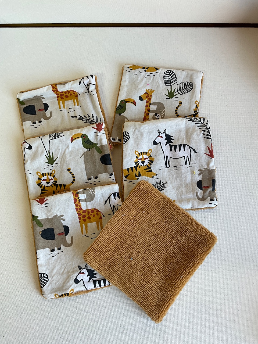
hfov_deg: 48.2
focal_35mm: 29
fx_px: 288
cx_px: 129
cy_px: 172
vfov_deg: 61.7
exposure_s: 1/100
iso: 25
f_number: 1.8
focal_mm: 3
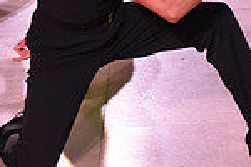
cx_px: 233
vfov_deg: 5.4
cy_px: -93
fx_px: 1757
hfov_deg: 8.1
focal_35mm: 252
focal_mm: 65
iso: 2500
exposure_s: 1/320
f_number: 7.1
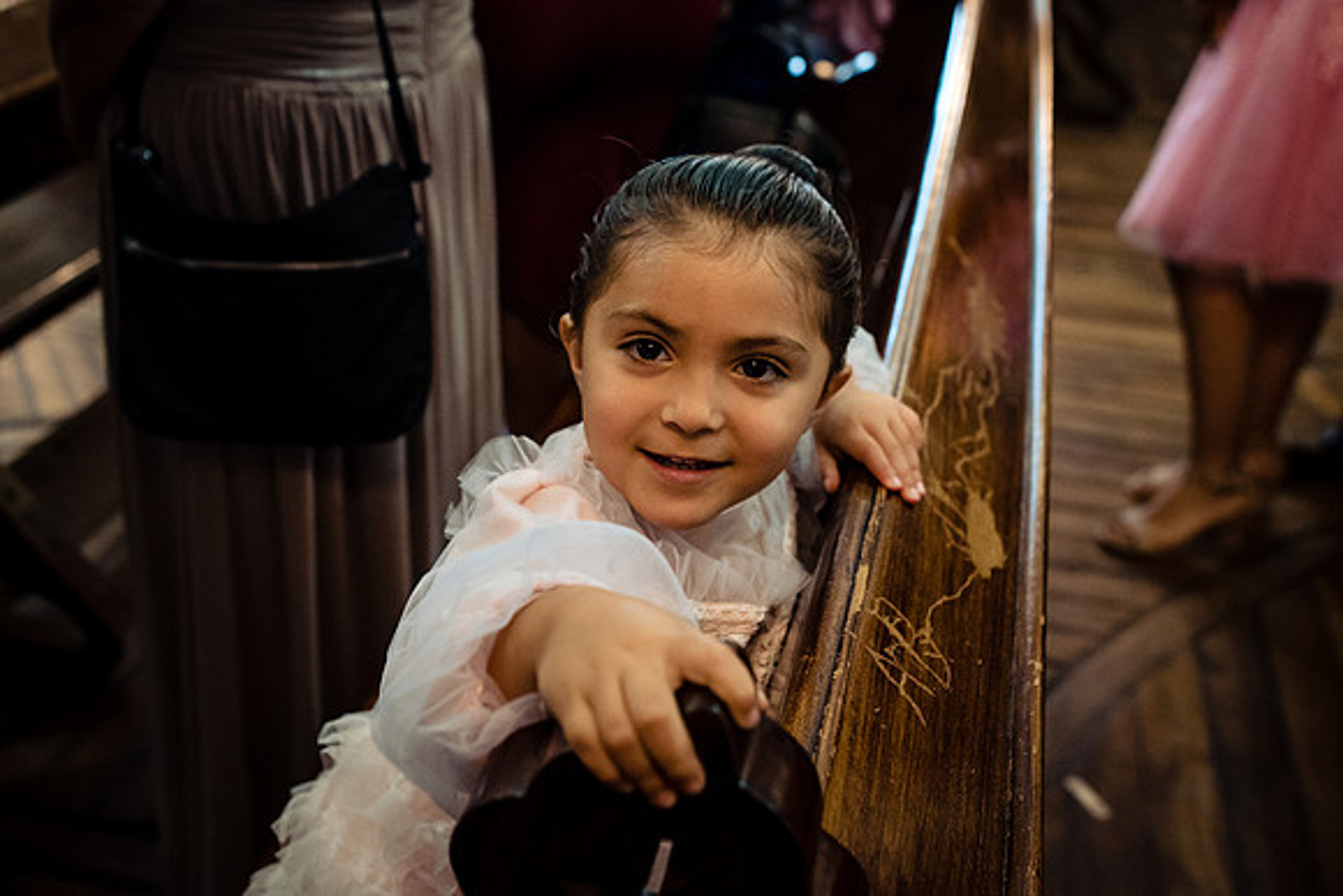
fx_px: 1631
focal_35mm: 44
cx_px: 595
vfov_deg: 30.6
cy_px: 357
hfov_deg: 44.7
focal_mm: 35
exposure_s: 1/100
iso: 2000
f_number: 3.5
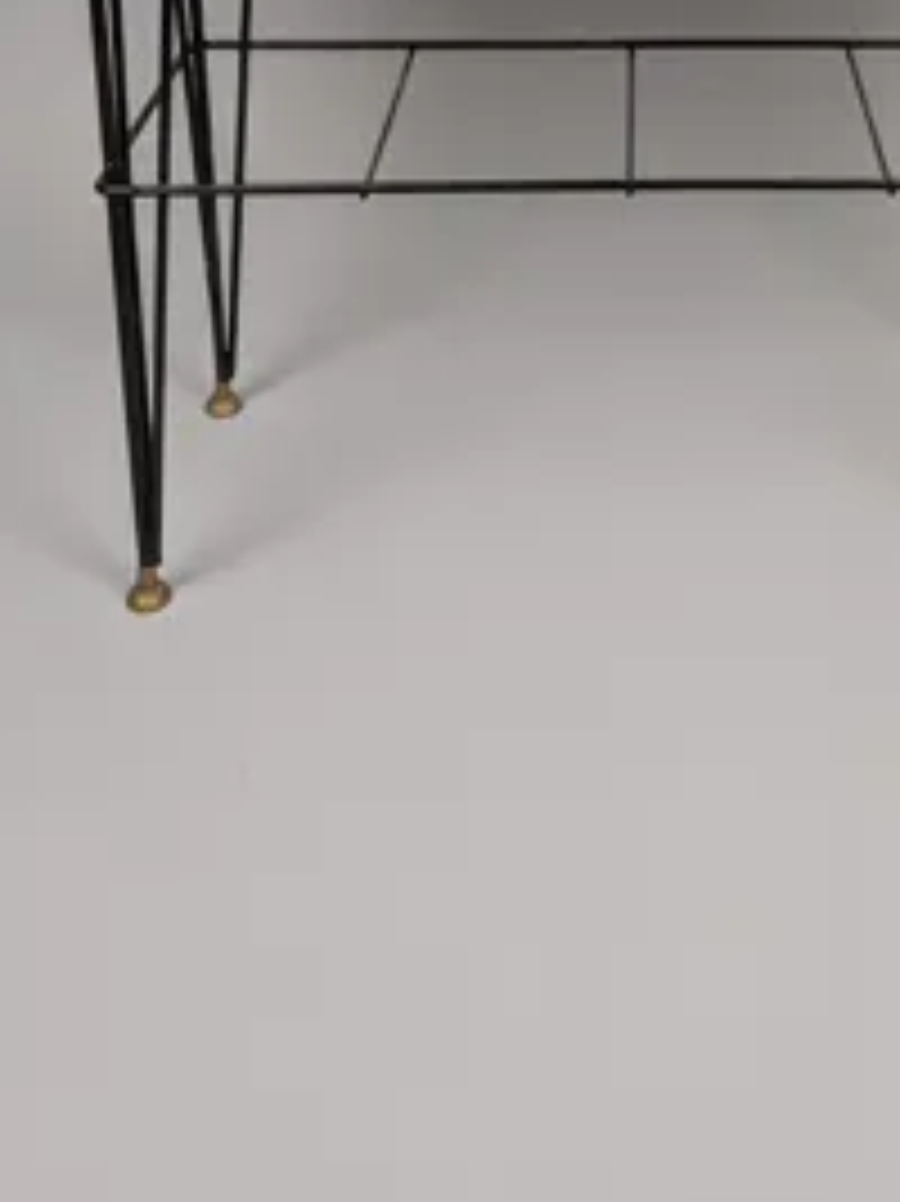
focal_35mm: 54
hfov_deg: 26.8
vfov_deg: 31.9
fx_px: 1873
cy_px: -81
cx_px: 616
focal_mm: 4.53
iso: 44
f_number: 1.7
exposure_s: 1/50
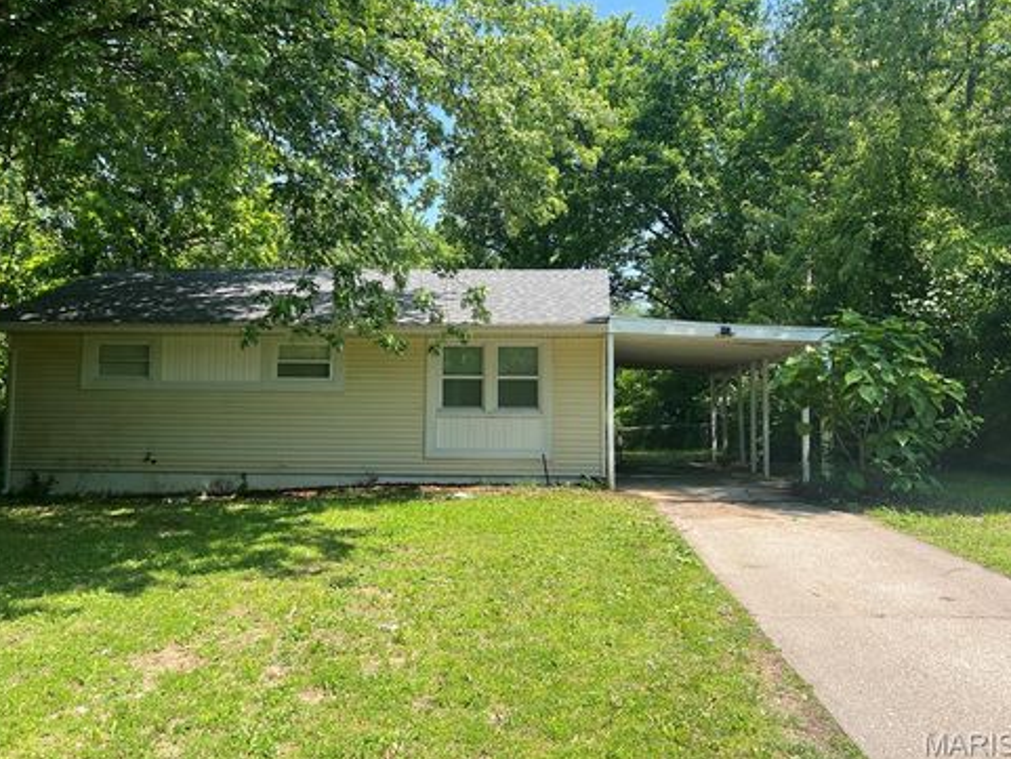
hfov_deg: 65.3
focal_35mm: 27
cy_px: 371
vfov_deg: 51.4
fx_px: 789
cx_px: 500
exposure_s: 1/1621
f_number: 1.5
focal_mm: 5.7
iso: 50
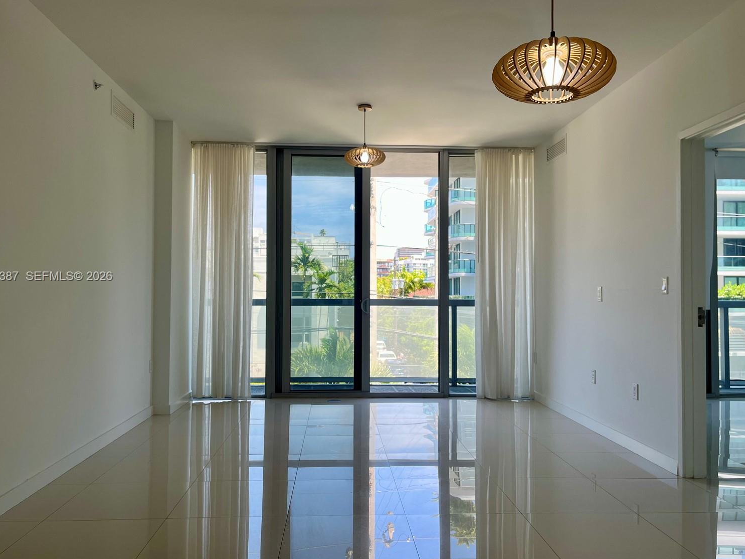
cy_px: 277
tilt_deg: +0.7
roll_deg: +0.0
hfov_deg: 63.4
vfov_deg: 49.7
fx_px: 603
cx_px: 357
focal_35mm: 28
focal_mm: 5.1
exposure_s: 1/269
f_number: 1.6
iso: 50
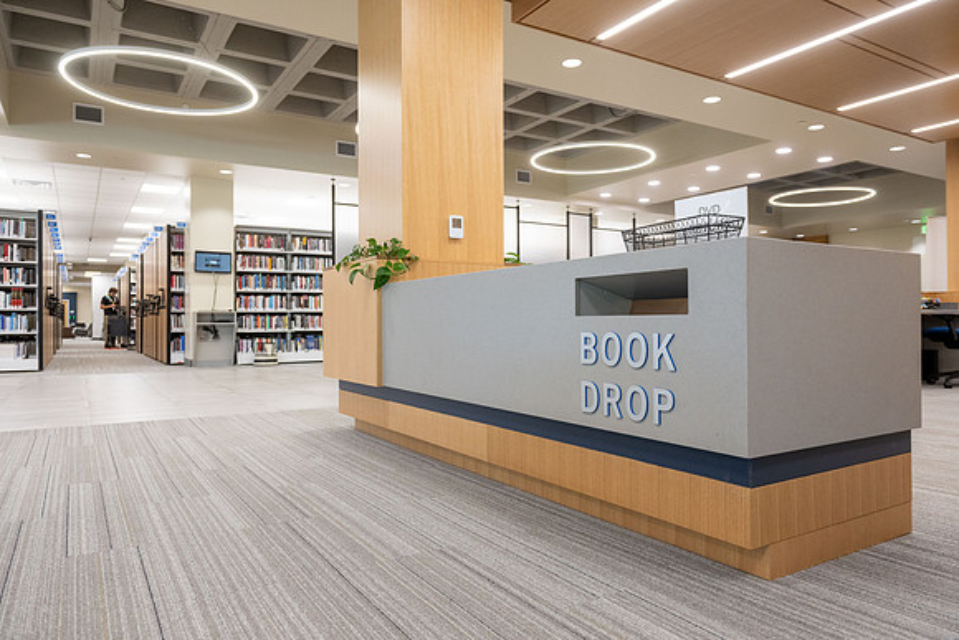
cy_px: 320
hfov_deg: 73.7
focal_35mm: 24
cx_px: 480
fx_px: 639
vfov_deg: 53.2
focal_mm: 24
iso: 1600
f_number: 5
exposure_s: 1/160
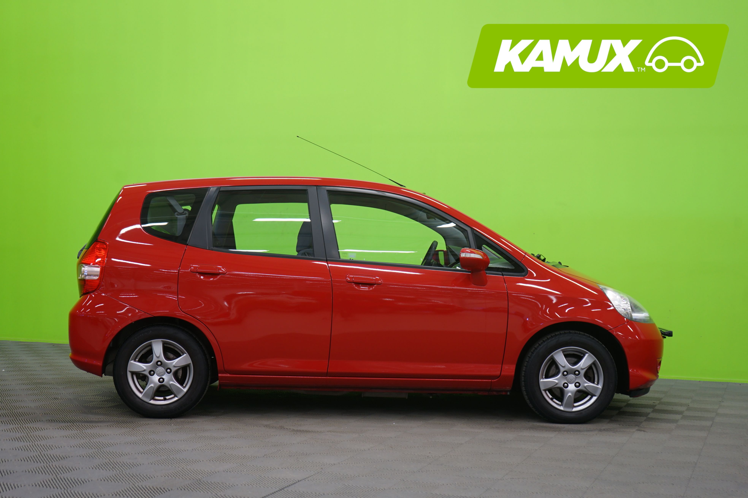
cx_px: 374
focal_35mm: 49
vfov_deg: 27.5
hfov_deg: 40.3
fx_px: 1018
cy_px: 249
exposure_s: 1/8
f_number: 5
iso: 400
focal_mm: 49
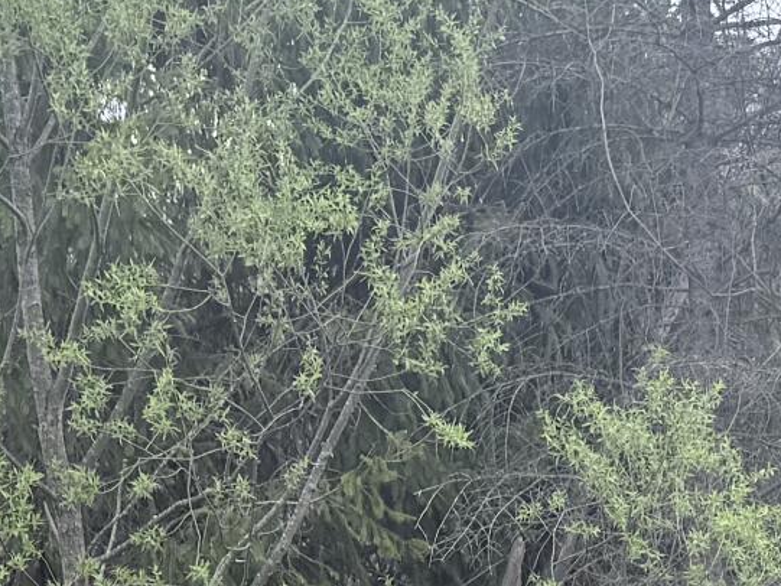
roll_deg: +1.5
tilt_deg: -8.0
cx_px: 706
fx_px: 3001
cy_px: 1357
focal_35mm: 133
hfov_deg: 14.7
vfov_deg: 9.9
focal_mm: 6.76
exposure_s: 1/788
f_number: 1.78
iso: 80
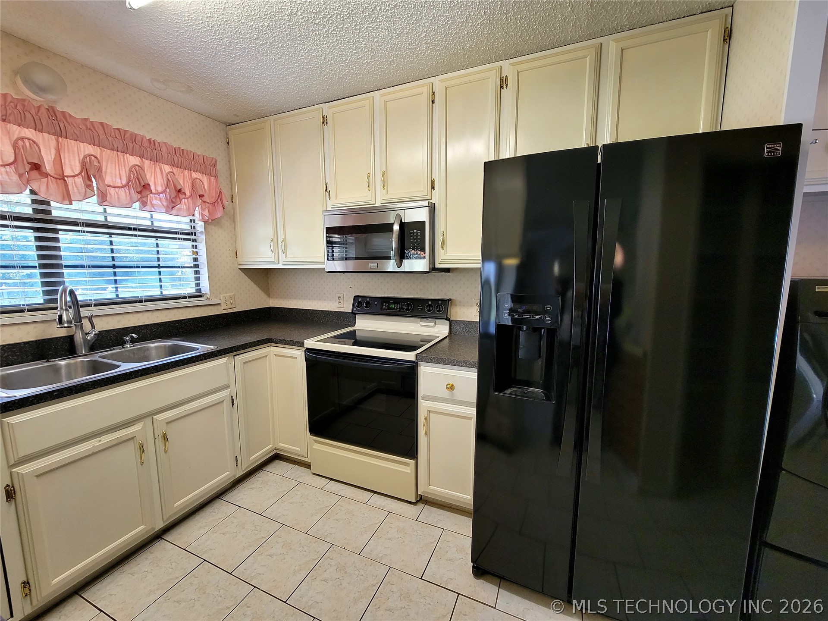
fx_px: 311
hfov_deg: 106.2
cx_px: 414
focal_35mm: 13
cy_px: 310
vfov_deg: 89.9
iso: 160
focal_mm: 2.2
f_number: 2.2
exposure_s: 1/60
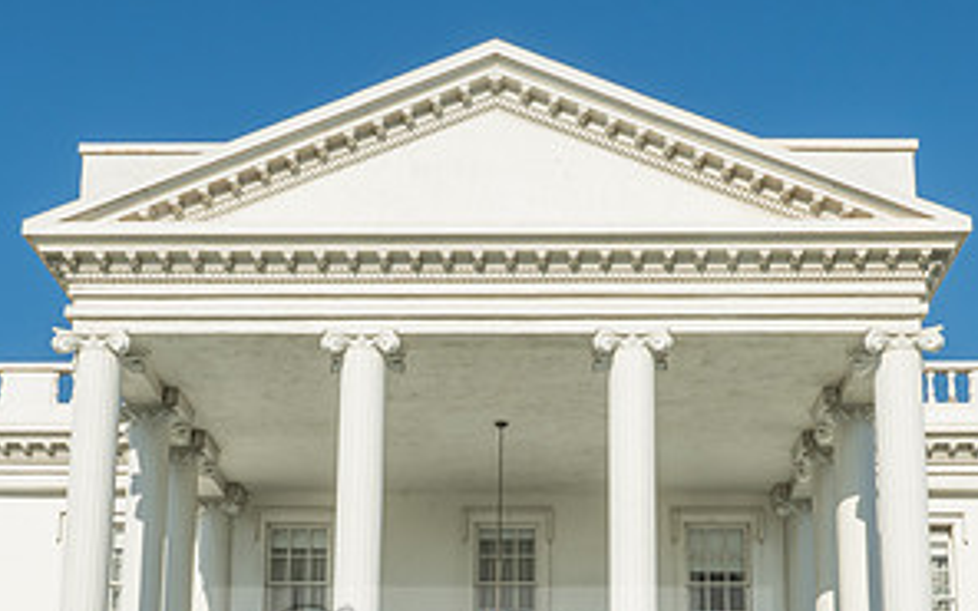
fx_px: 1519
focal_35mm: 57
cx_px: 477
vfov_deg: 21.6
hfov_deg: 35.7
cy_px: 663
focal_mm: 24
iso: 200
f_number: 16
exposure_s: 1/200
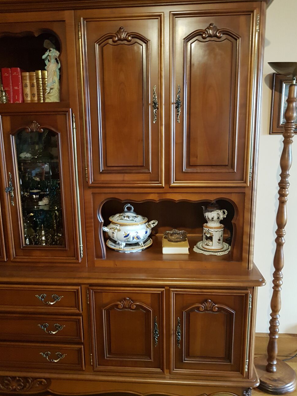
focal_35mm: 27
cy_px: 199
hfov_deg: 51.4
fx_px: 309
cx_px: 148
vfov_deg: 65.3
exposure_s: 1/10
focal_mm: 4.2
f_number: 1.7
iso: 320
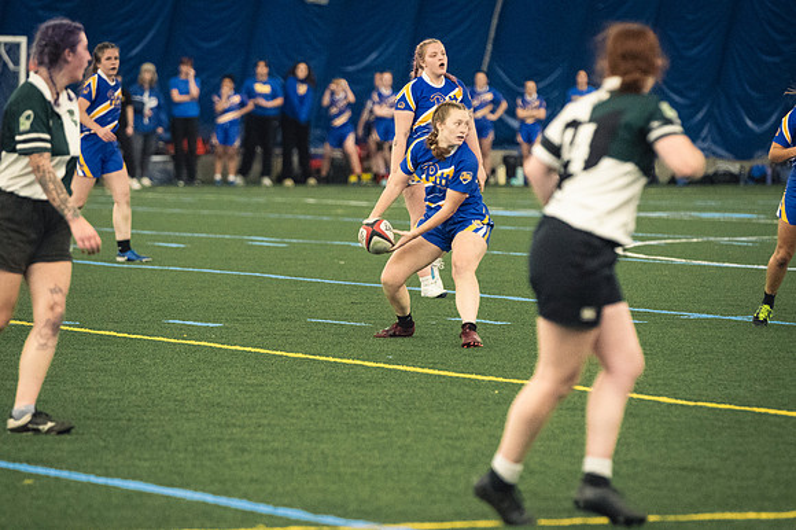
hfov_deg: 8.3
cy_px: 265
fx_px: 5458
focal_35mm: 247
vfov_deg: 5.6
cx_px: 398
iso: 10000
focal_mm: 165
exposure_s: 1/500
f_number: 2.8
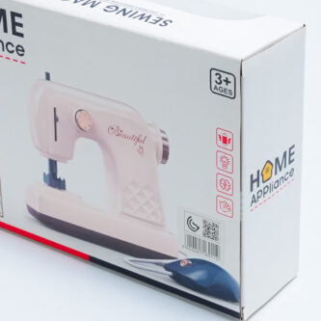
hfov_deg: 14.0
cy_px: 122
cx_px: 145
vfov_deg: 13.9
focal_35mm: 125
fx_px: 1311
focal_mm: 47
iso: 3200
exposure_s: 1/125
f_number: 11
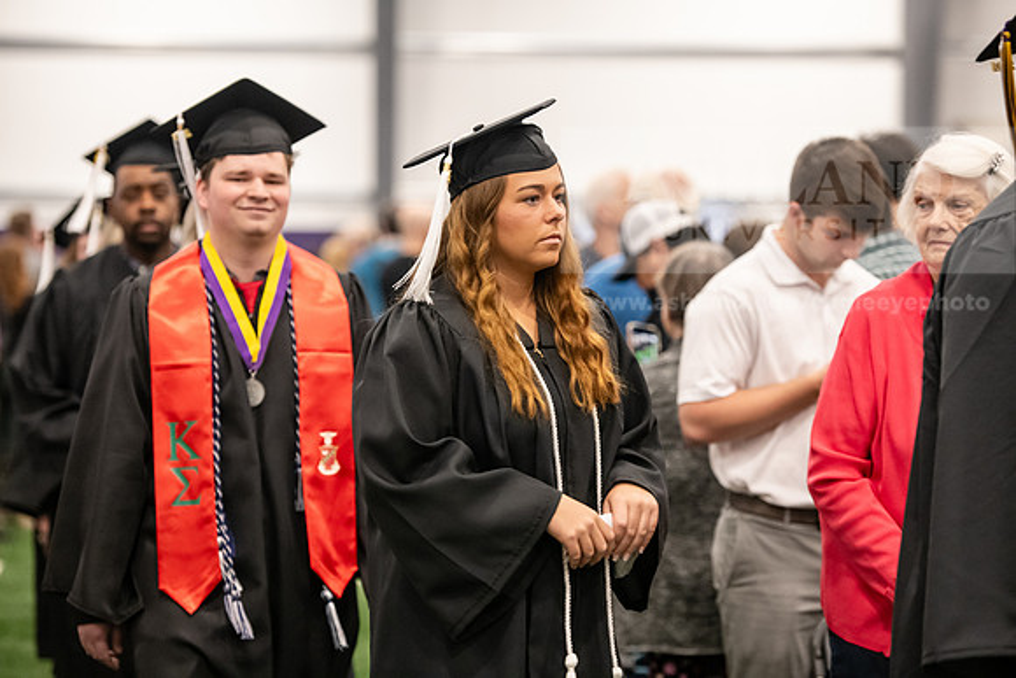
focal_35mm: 122
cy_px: 339
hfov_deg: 16.8
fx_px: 3444
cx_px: 508
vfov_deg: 11.2
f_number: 3.2
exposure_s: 1/200
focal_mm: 122
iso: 3200
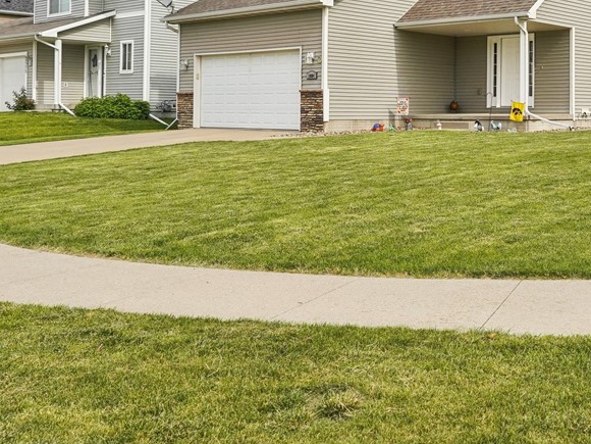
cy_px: 89
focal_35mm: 45
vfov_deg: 31.4
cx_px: 572
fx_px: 768
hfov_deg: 38.1
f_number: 9
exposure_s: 1/800
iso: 400
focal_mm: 16
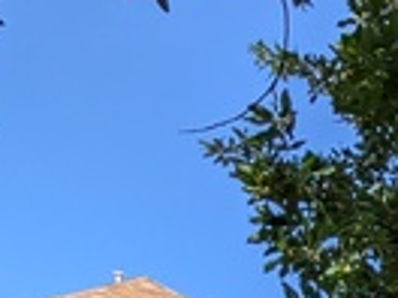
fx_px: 667
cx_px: 823
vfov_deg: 18.7
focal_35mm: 58
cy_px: 554
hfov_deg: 18.5
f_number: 1.7
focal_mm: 2.02
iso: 55
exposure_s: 1/2786
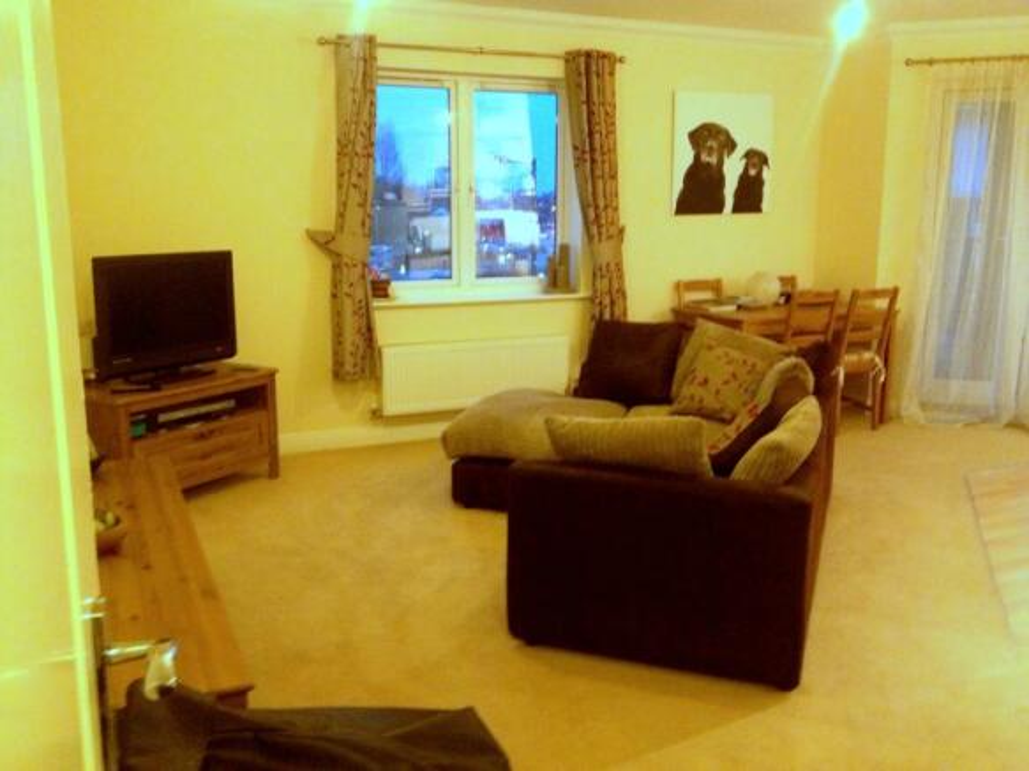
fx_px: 1040
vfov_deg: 40.7
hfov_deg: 52.6
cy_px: 386
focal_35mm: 35
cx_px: 514
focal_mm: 4.28
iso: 640
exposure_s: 1/15
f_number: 2.4
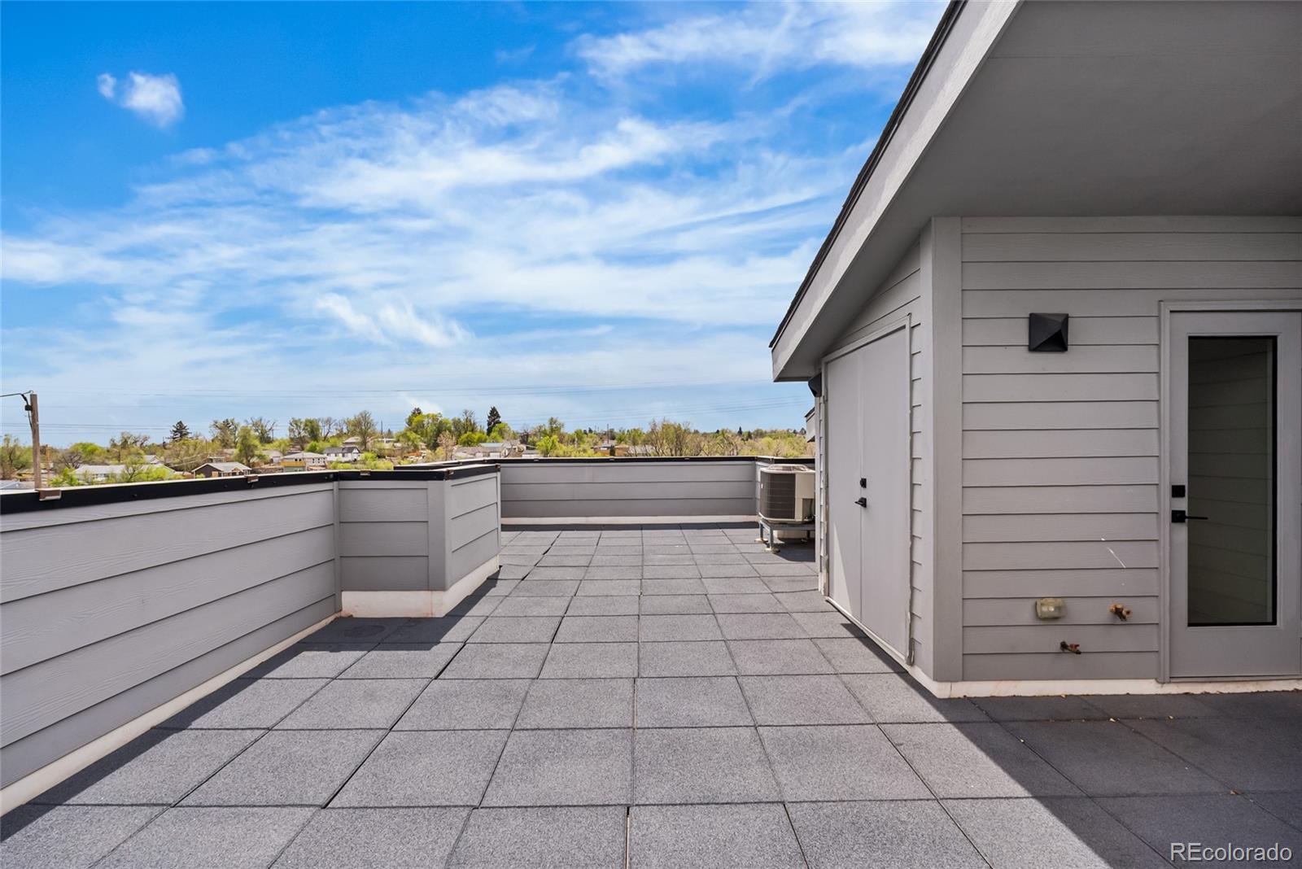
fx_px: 579
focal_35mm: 16
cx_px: 651
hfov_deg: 96.7
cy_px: 434
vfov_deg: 73.8
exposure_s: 1/500
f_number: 8
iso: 200
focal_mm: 16
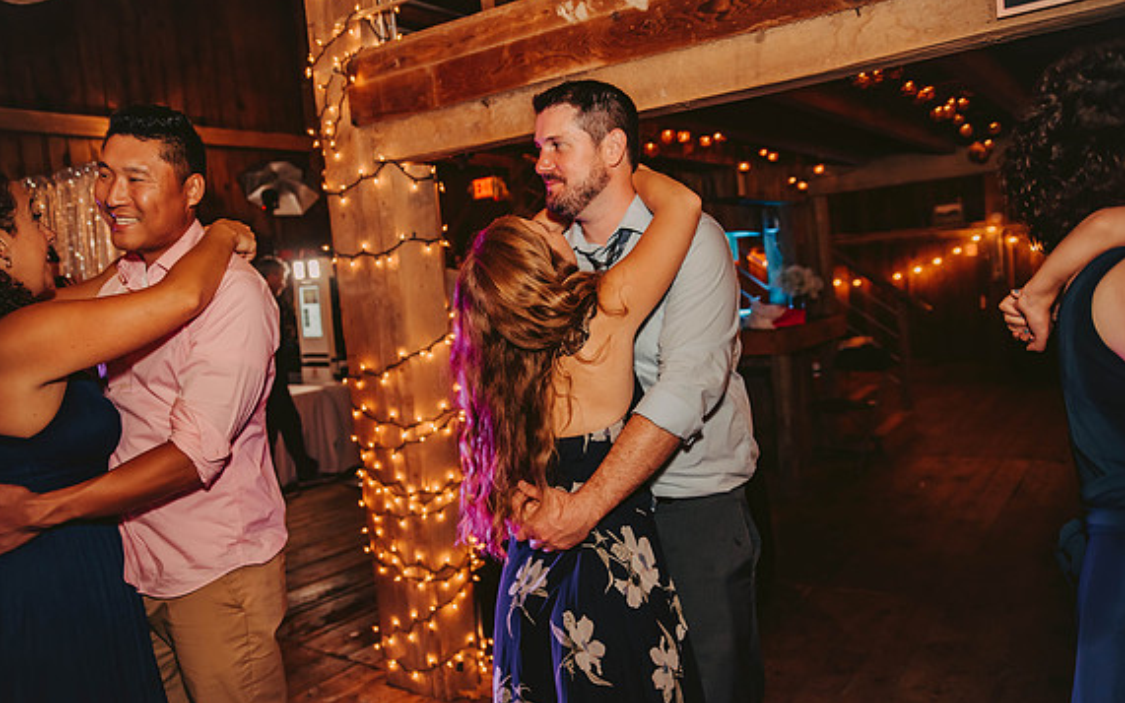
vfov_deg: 43.2
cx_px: 563
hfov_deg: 64.6
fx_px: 889
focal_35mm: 29
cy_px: 353
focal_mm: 28
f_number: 2.8
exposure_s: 1/125
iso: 1250
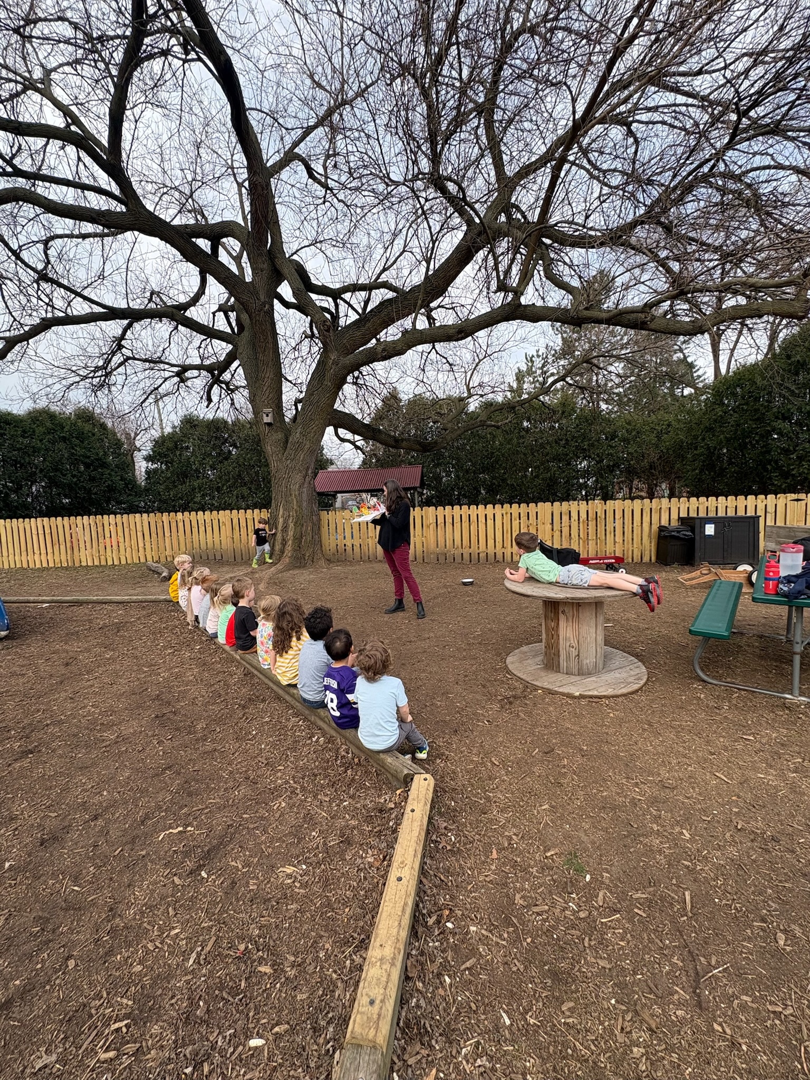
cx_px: 405
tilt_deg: -5.1
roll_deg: +1.3
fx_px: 437
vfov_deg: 102.1
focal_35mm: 14
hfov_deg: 85.7
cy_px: 540
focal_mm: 2.22
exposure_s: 1/525
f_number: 2.2
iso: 50
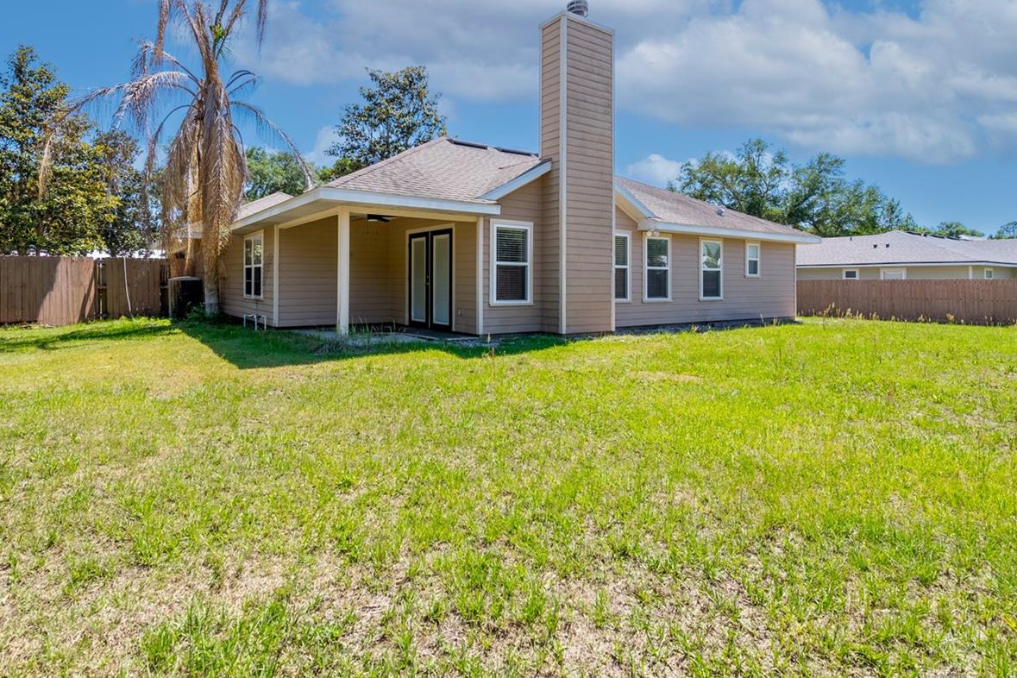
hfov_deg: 86.4
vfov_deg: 64.0
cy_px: 273
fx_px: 537
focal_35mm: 19
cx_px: 441
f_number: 8
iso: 400
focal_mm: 14
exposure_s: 1/6400
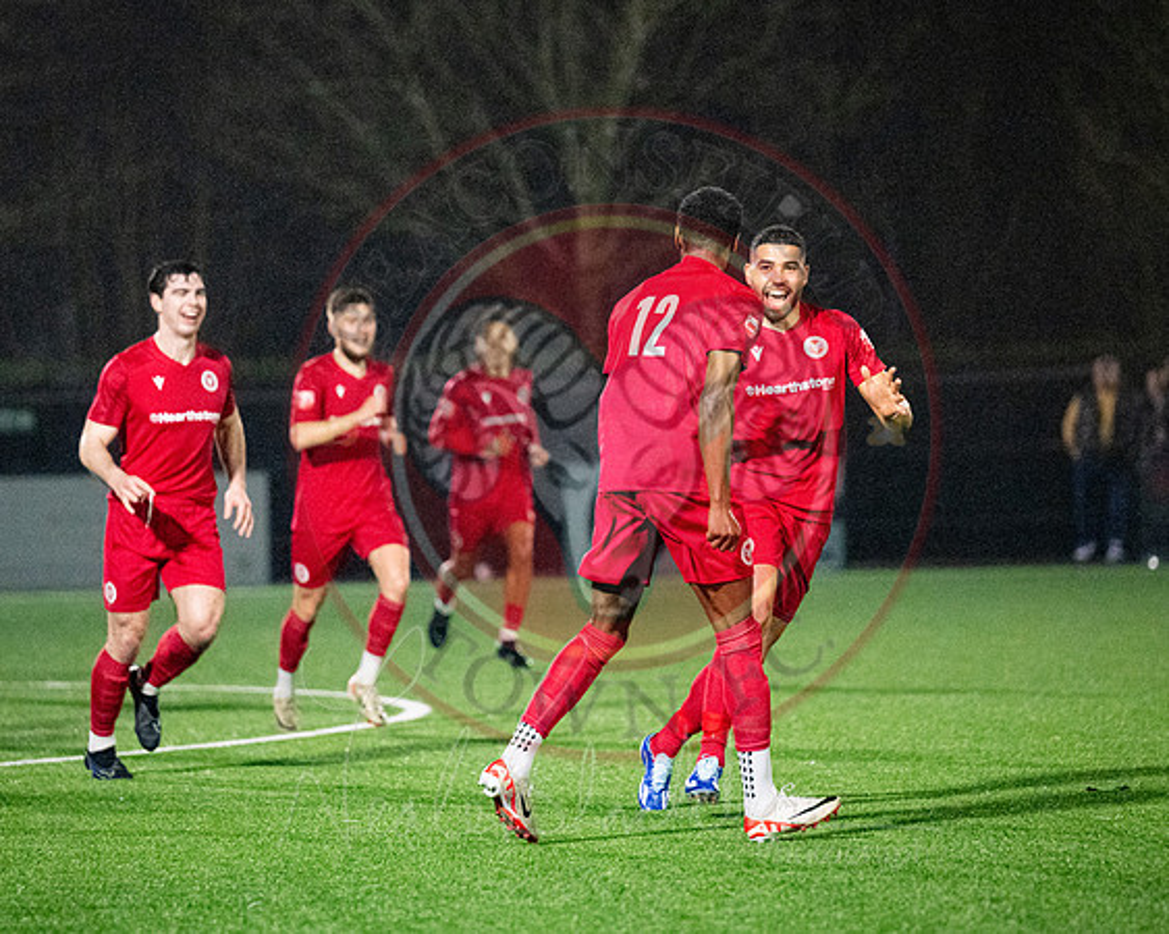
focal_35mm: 228
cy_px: 455
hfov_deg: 8.5
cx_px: 464
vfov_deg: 6.8
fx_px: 7895
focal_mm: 160
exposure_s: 1/1000
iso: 8000
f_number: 2.8
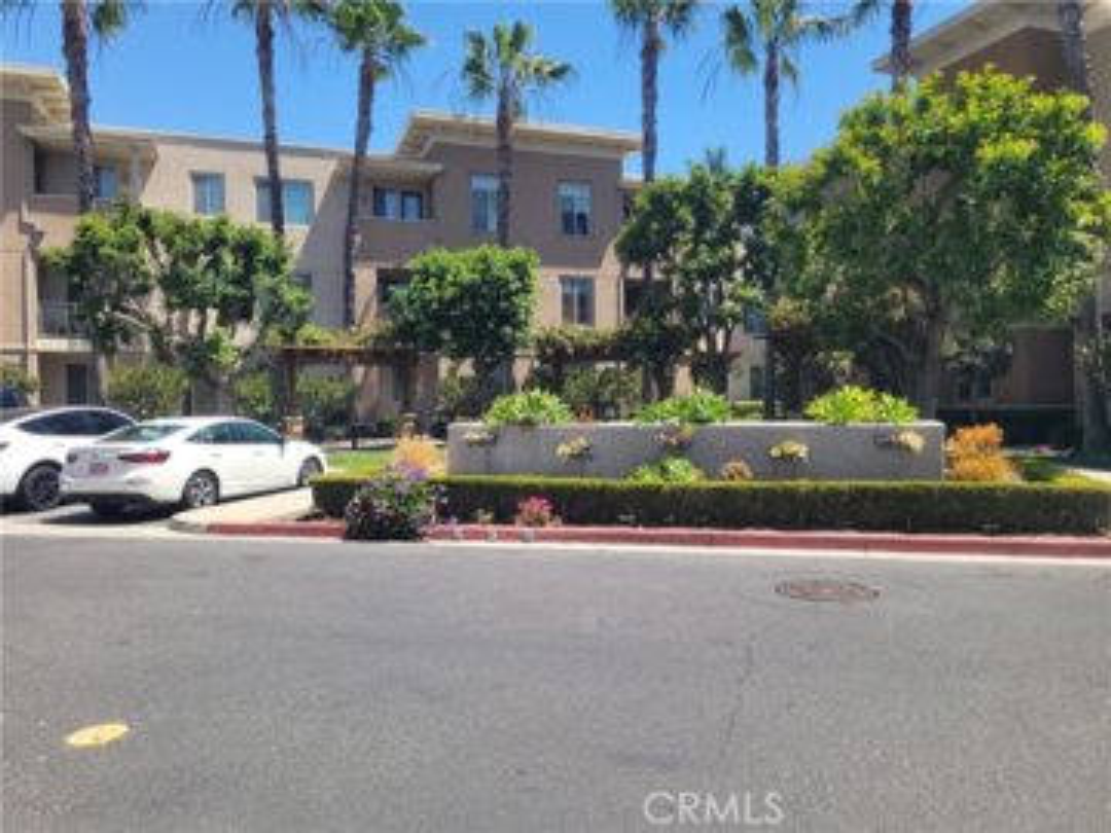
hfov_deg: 67.3
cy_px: 416
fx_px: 834
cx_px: 556
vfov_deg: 53.1
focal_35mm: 26
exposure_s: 1/1593
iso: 40
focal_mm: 5.4
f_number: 1.8
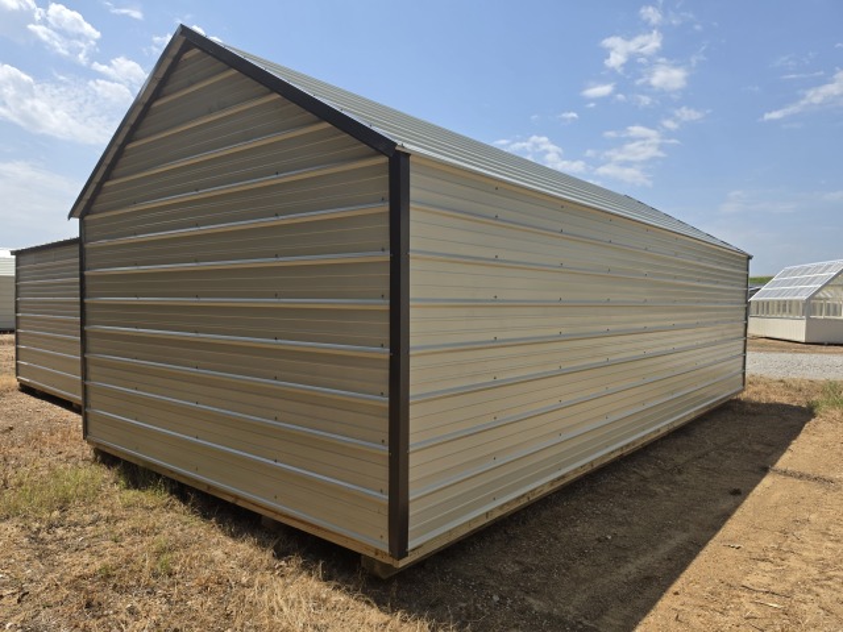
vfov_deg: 58.9
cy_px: 316
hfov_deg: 73.9
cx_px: 422
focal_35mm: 23
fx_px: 560
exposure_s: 1/7622
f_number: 1.4
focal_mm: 6.5
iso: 64
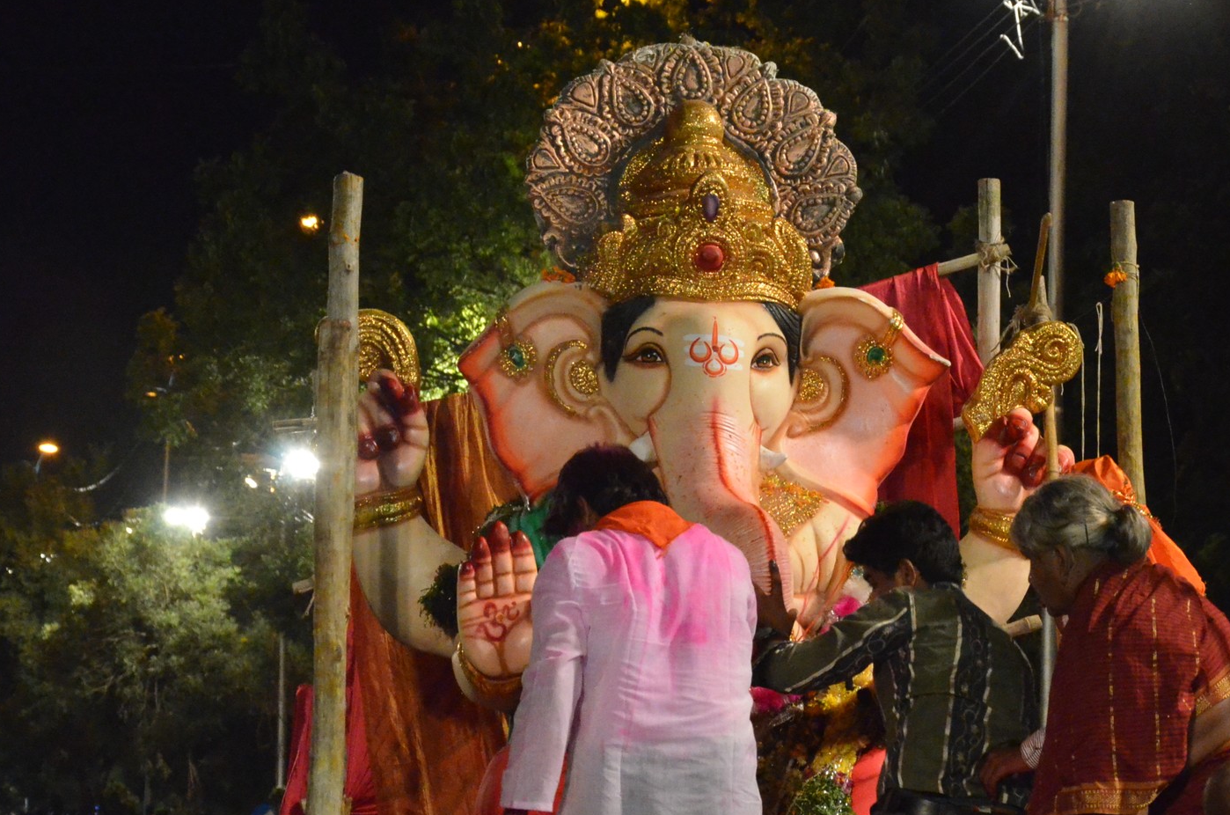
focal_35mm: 136
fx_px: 4637
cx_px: 720
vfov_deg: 10.0
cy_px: 470
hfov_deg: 15.1
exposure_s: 1/125
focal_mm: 66
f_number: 8
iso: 6400
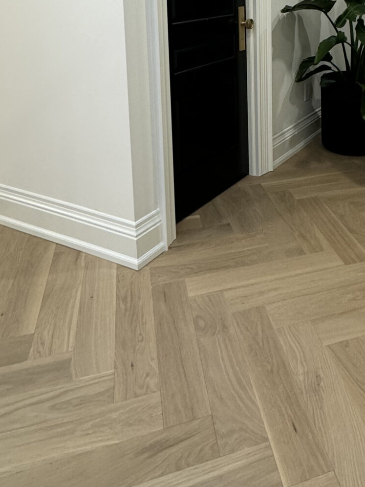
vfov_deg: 45.6
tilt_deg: -7.3
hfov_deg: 37.9
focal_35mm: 36
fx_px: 506
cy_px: 33
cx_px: 302
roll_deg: +0.3
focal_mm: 2.22
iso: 250
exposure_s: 1/60
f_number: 2.2
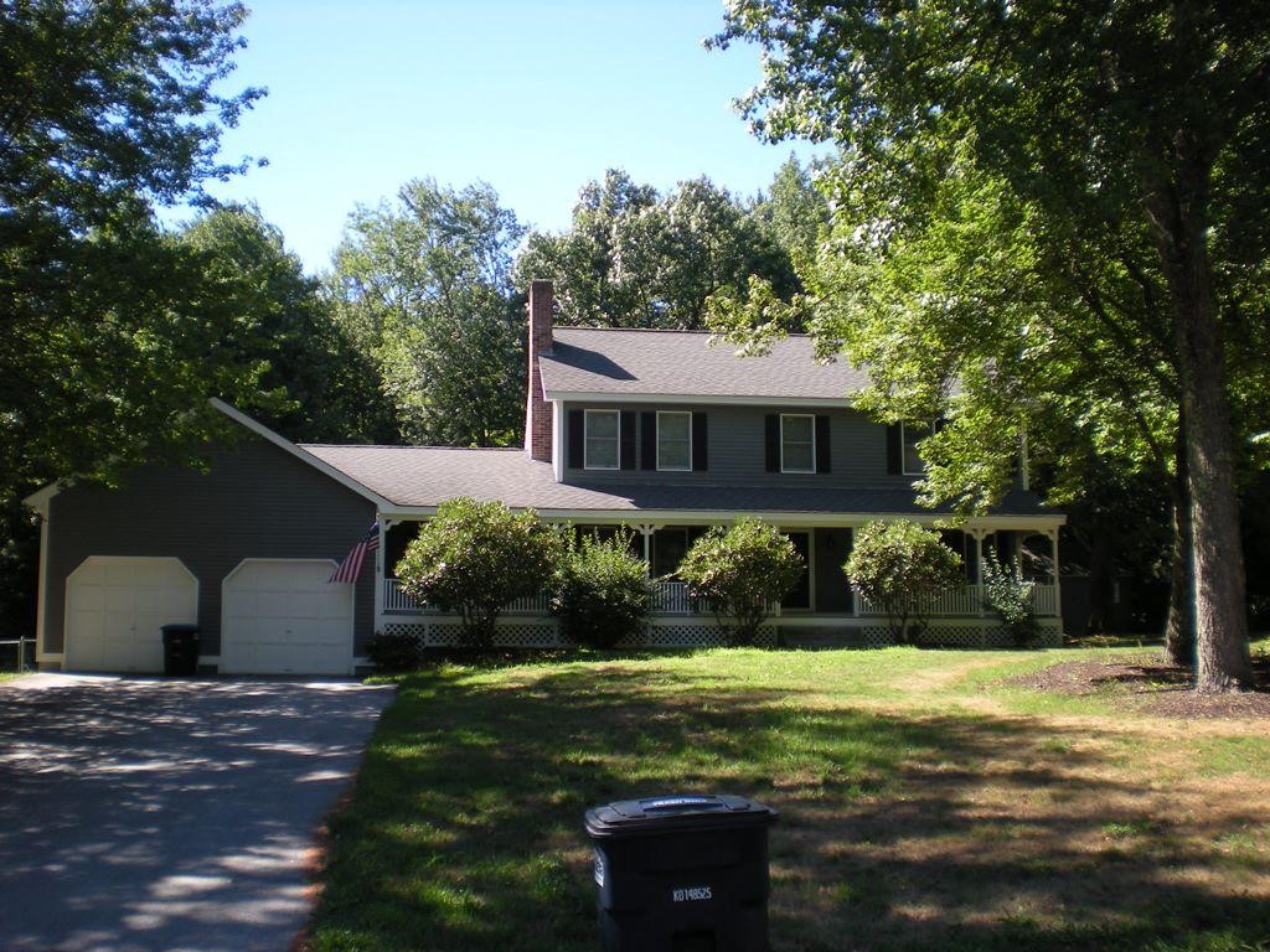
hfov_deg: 49.0
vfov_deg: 37.7
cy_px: 476
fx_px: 1394
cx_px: 635
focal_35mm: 38
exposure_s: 1/267
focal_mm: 6.3
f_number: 3.1
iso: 64
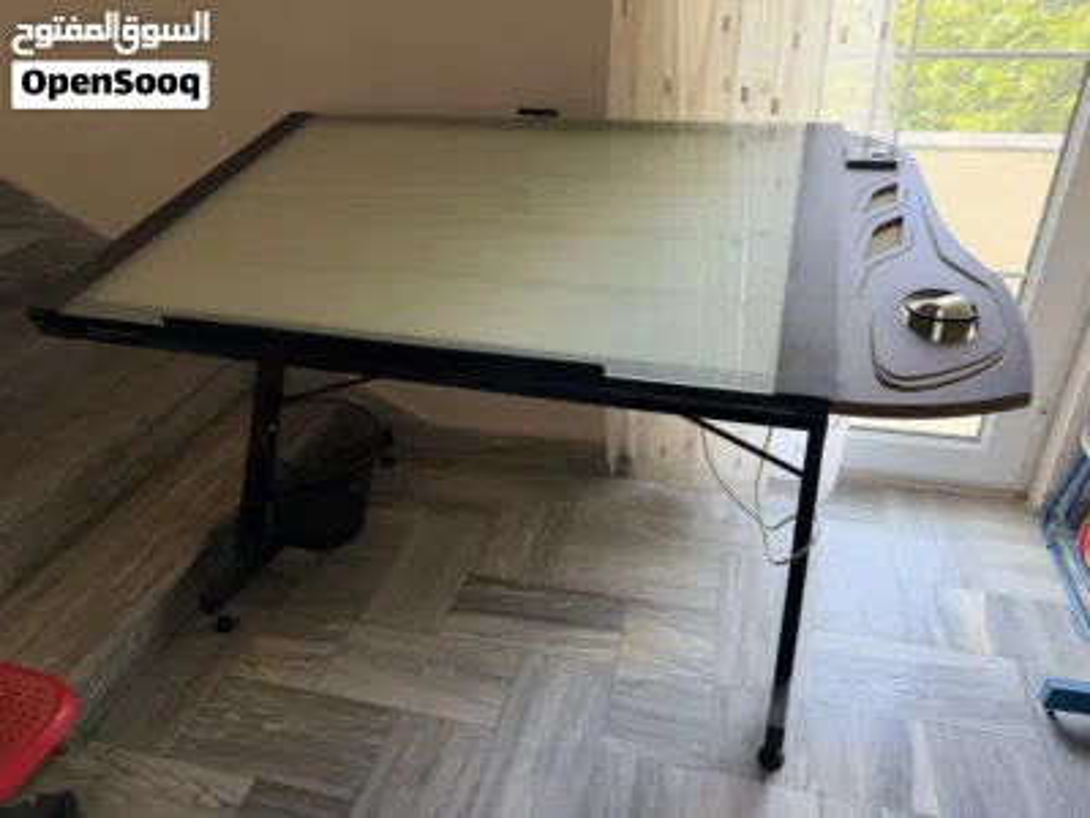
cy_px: 409
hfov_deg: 71.6
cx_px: 545
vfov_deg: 56.8
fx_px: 756
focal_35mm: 24
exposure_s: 1/73
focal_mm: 6.76
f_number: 1.78
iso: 200
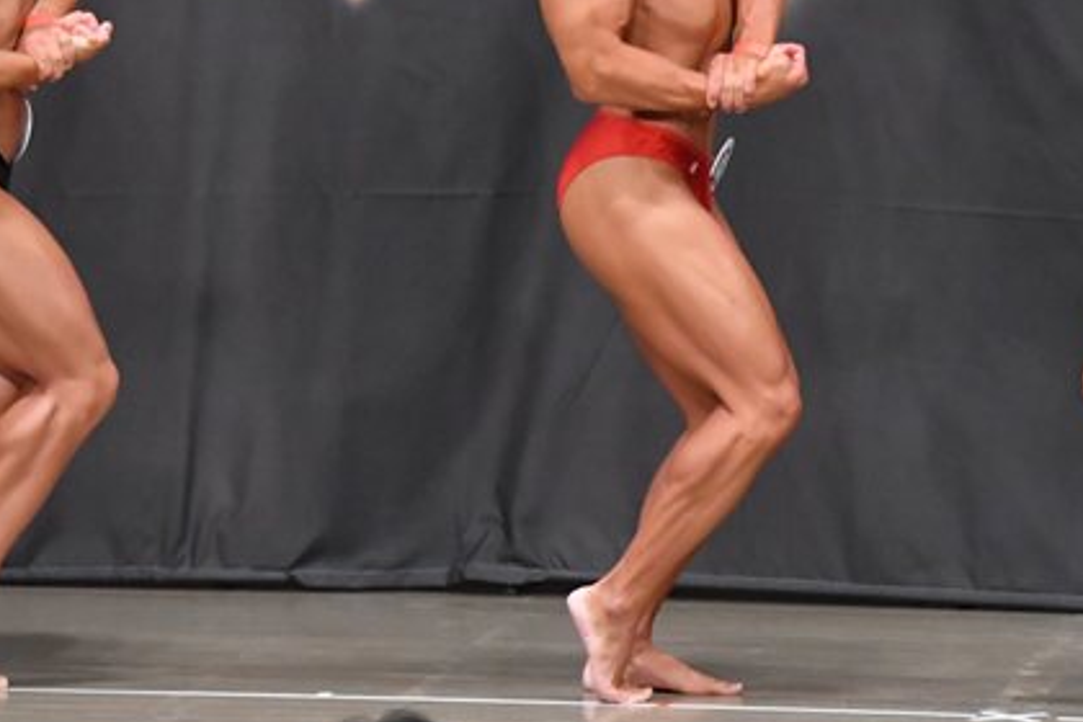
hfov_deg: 5.0
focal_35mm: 415
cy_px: 147
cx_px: 538
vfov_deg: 3.3
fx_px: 12484
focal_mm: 150
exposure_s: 1/400
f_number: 5.6
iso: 6400
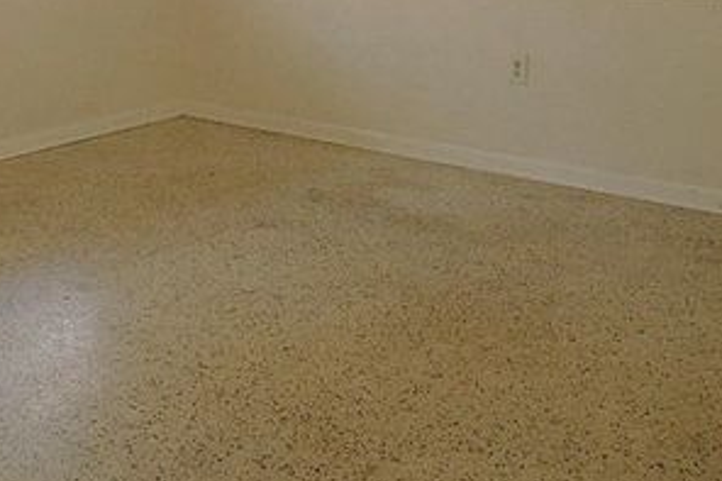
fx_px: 1082
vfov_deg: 24.5
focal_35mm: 54
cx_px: 39
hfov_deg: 34.3
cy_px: 79
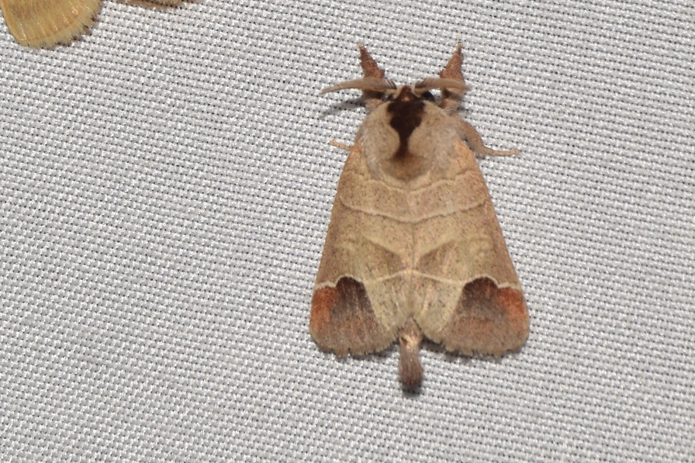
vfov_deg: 6.1
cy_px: 218
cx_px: 362
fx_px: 4343
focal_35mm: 225
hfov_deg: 9.2
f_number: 13
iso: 100
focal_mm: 140
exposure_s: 1/160
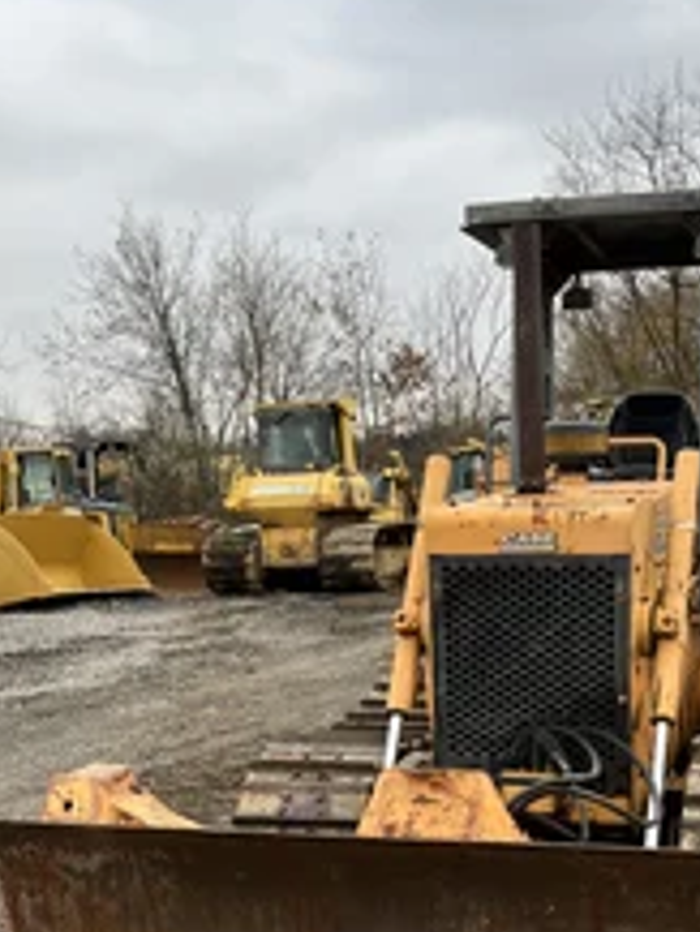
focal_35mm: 48
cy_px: 726
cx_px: 502
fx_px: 1293
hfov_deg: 29.9
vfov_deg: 38.4
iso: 40
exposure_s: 1/197
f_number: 1.6
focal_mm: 5.1
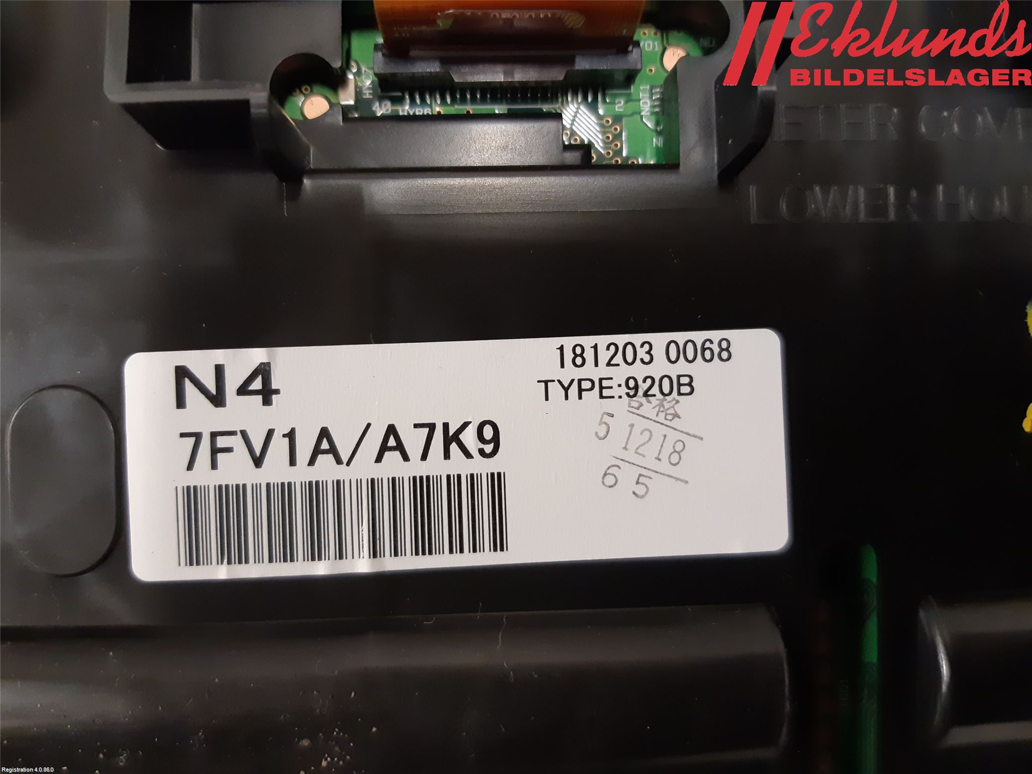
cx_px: 516
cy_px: 387
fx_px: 775
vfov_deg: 53.1
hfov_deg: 67.3
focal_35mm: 26
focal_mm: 3.93
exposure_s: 1/50
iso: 320
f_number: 1.7
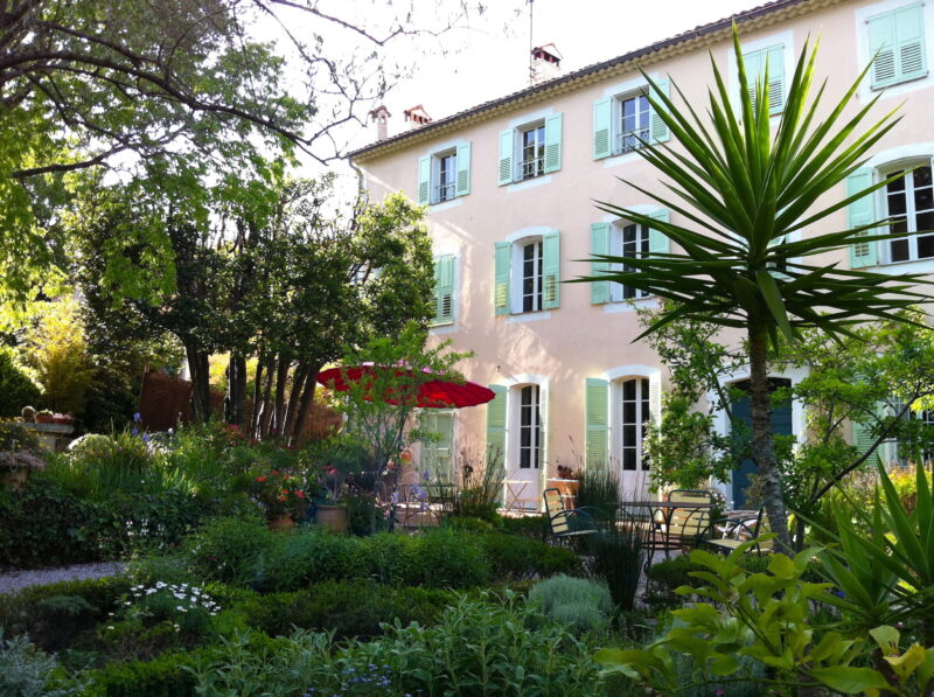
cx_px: 467
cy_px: 348
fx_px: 943
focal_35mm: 35
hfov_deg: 52.7
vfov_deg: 40.6
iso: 80
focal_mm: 3.85
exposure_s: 1/265
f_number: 2.8
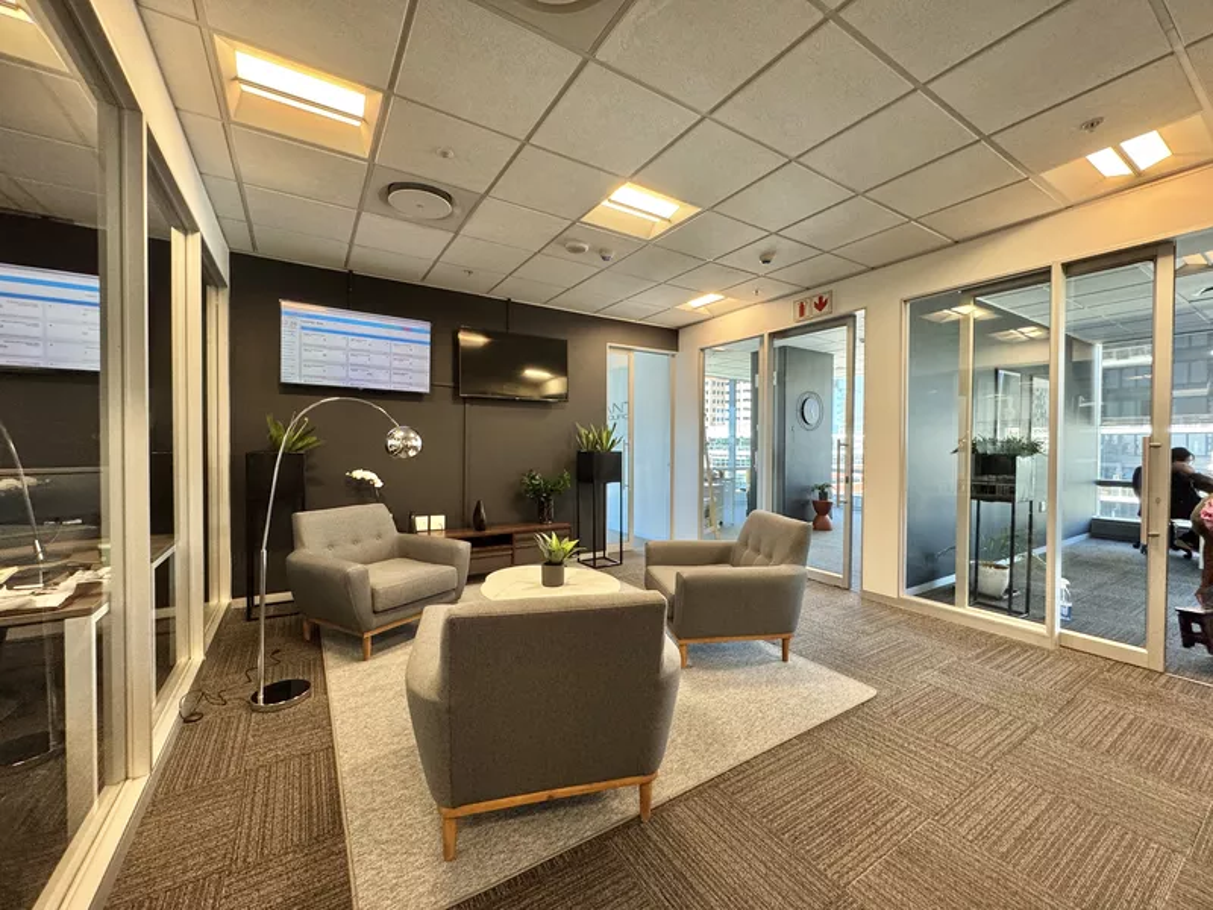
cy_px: 455
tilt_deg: -1.0
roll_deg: -0.8
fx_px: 491
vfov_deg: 85.7
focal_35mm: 14
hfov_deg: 102.1
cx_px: 606
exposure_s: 1/99
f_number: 2.2
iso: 250
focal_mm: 2.22
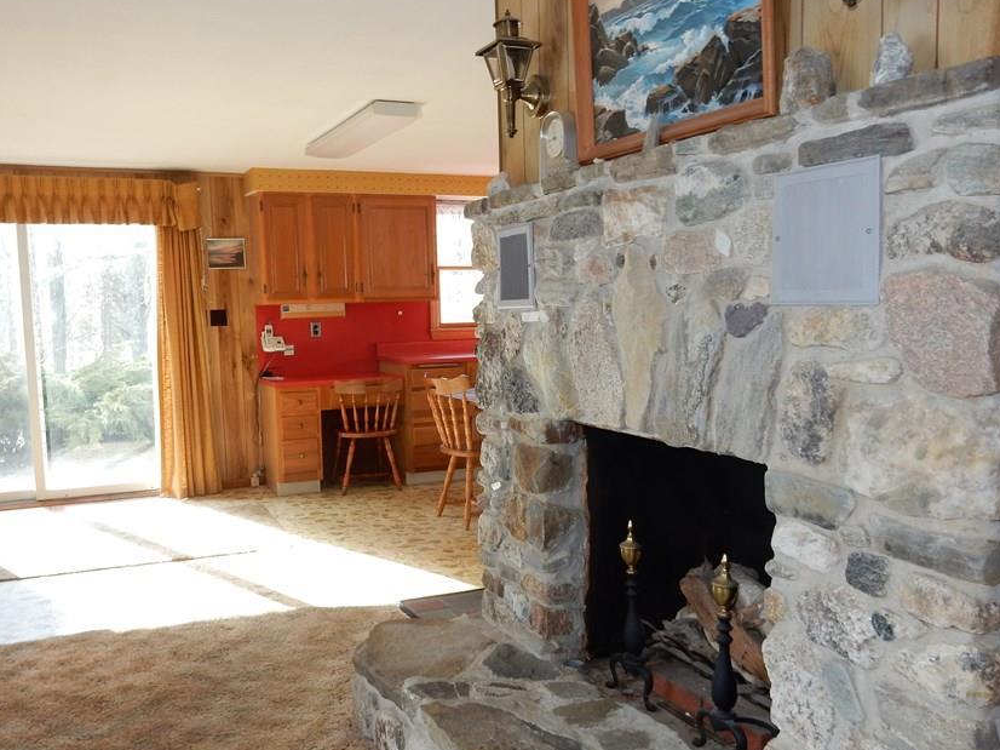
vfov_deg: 45.4
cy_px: 410
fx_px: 895
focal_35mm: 31
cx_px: 462
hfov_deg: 58.3
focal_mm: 4.5
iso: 125
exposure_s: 1/60
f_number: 3.7
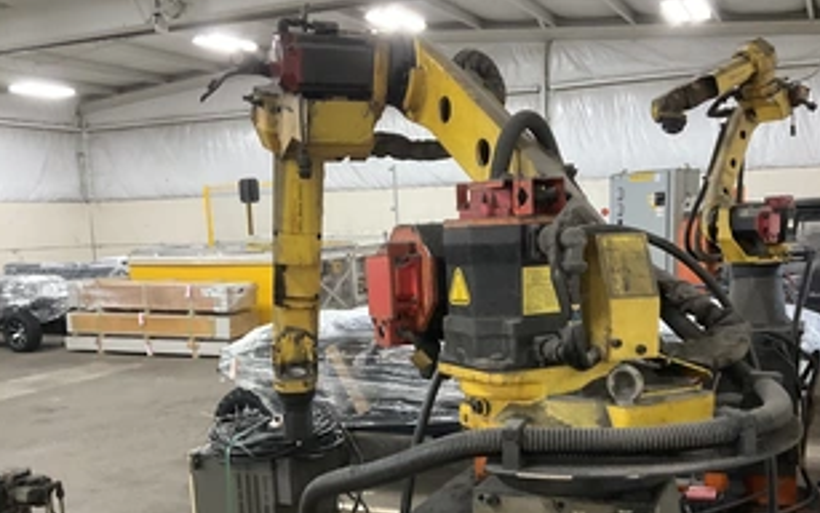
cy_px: 379
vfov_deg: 31.5
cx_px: 433
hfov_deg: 49.2
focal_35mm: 40
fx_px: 894
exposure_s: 1/40
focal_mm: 3
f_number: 1.8
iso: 200
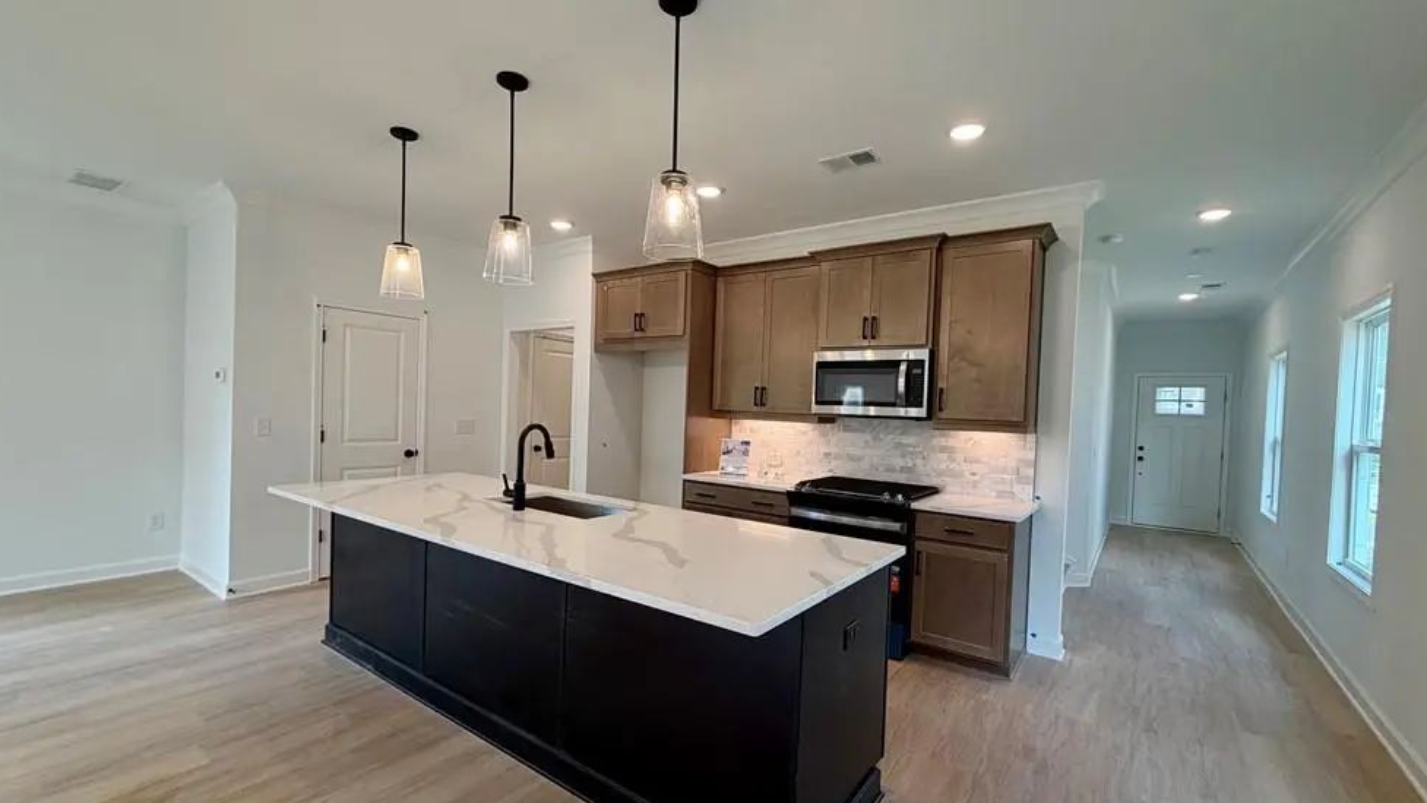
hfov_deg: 99.4
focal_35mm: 16
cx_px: 716
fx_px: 605
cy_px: 421
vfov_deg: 67.0
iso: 125
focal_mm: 2.22
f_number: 2.2
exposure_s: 1/120
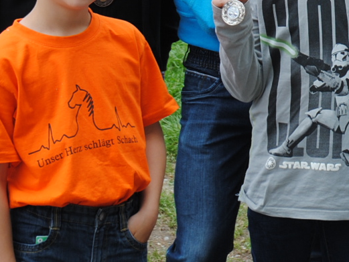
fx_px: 1894
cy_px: -66
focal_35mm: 188
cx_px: 626
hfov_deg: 10.0
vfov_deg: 7.8
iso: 100
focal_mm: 35
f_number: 6.3
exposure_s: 1/160
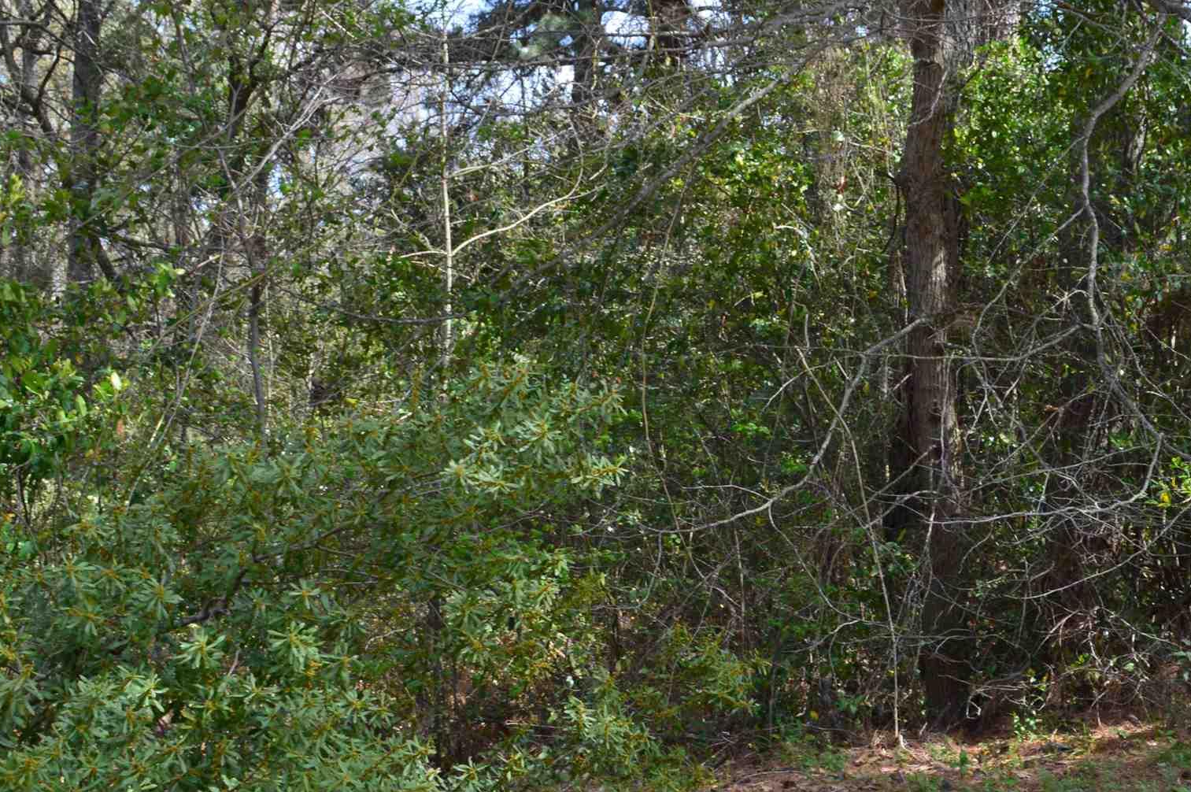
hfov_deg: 29.5
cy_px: 463
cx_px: 932
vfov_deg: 20.3
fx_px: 2215
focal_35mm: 67
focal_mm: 22
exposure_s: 1/160
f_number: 9
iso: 400
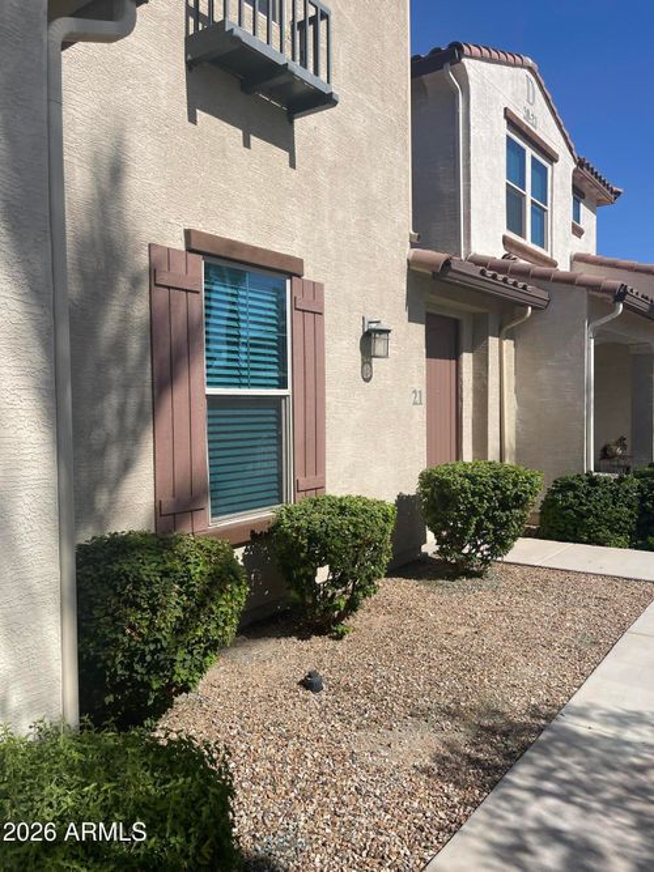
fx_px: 630
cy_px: 436
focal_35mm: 25
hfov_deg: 54.9
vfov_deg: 69.4
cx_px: 327
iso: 32
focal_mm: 5.1
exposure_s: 1/5376
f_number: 1.6
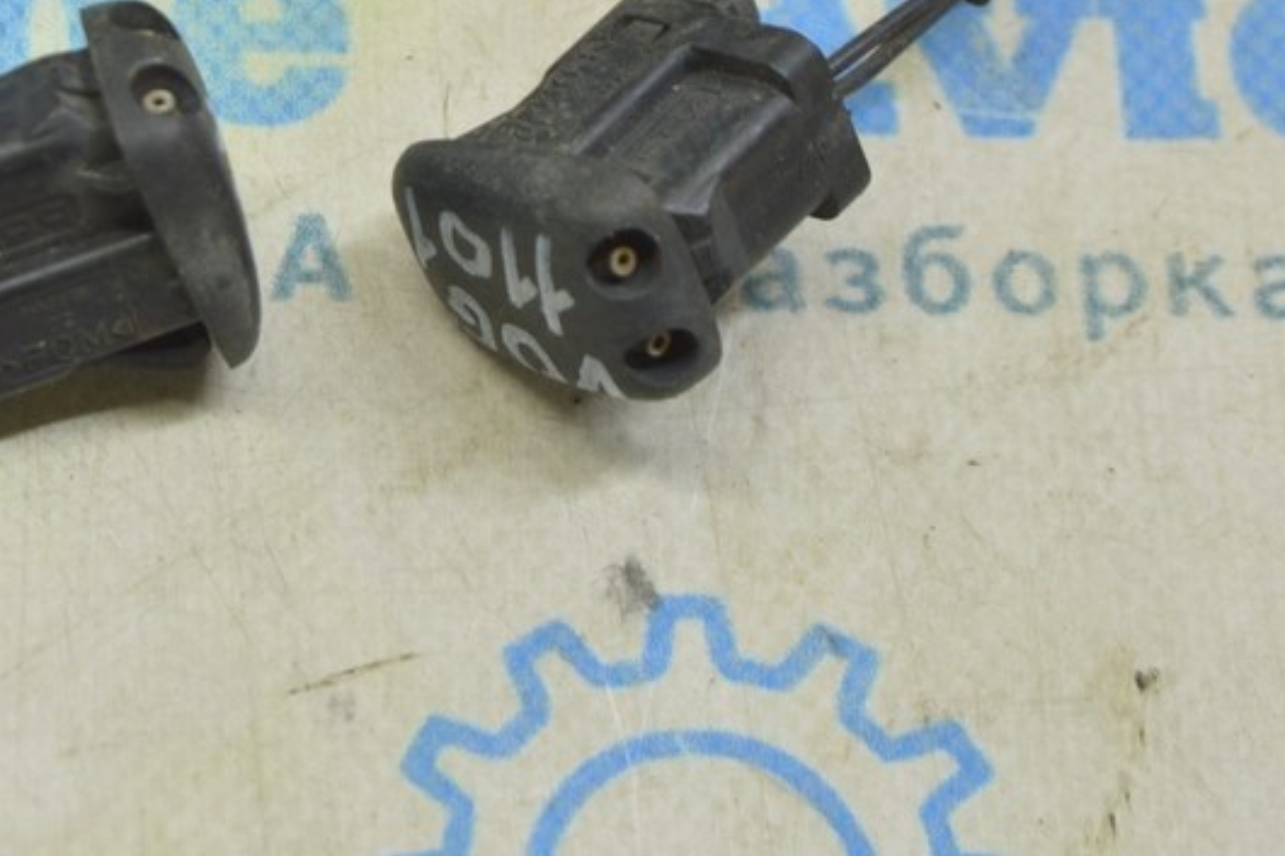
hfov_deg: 14.7
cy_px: 91
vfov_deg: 9.8
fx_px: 4960
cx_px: 206
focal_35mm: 139
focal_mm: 48
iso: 400
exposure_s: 1/20
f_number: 5.6
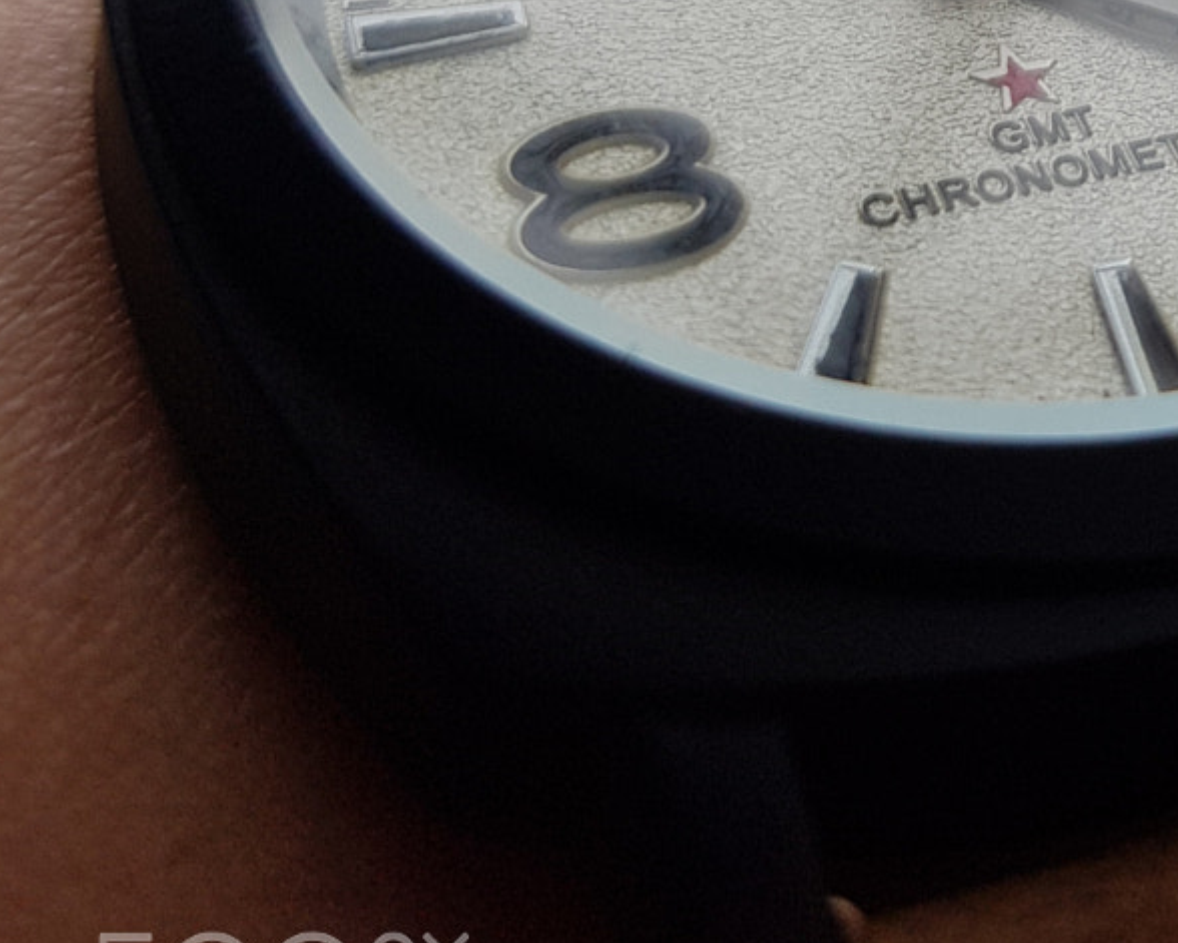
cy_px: -360
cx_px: 1174
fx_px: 2407
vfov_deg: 19.9
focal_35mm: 69
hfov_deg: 26.1
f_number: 1.7
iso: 40
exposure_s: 1/430
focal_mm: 4.2
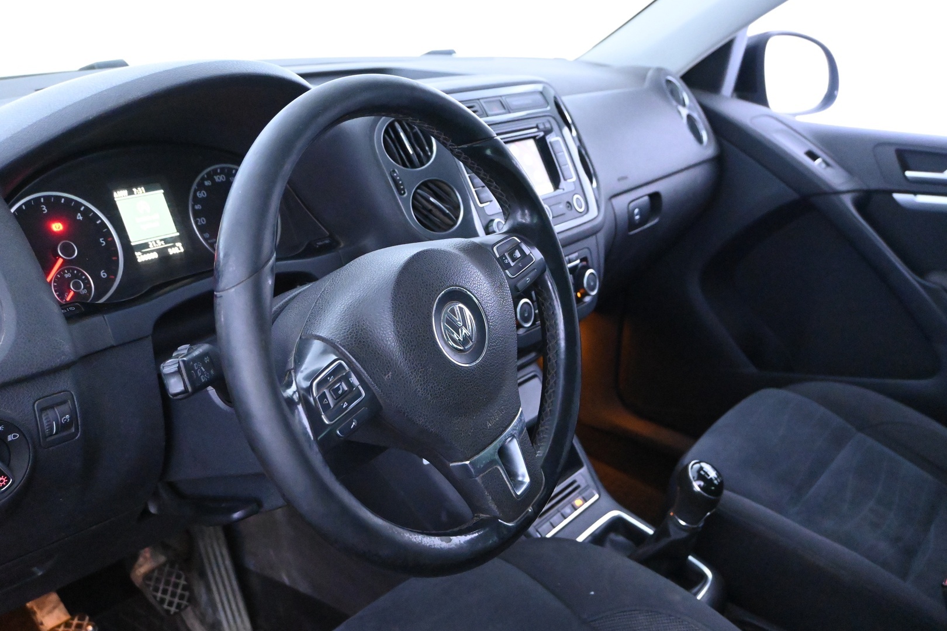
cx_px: 474
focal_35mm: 34
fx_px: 907
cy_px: 316
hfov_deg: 55.1
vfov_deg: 38.4
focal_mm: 23
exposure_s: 1/40
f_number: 4.2
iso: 11400
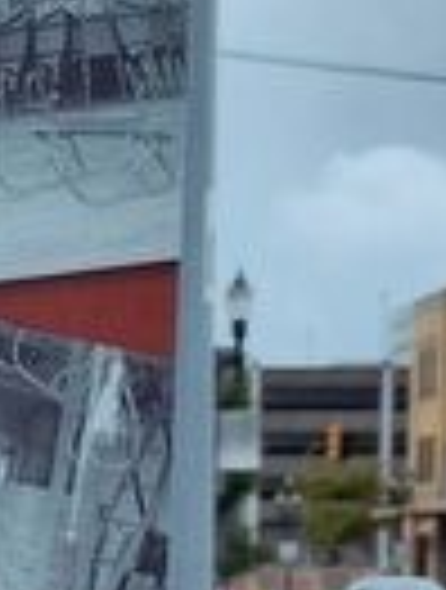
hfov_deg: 10.0
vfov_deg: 13.7
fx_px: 2393
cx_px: -396
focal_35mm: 140
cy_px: 712
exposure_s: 1/1648
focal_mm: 5.56
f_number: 1.8
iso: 100
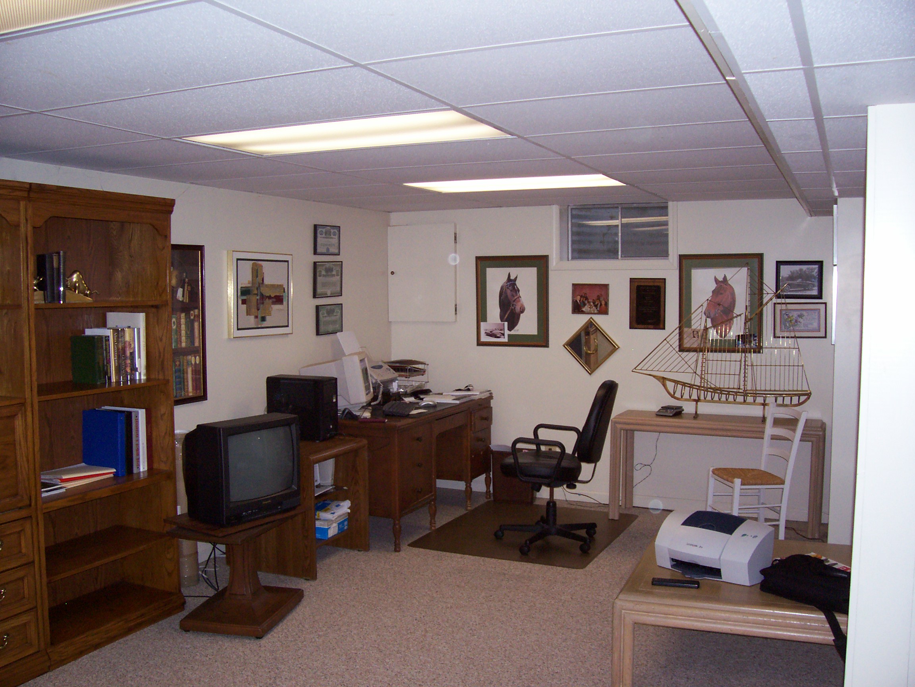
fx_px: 899
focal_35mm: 34
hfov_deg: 54.0
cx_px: 458
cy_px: 344
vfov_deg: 41.8
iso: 140
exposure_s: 1/112
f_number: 2.7
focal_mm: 5.6
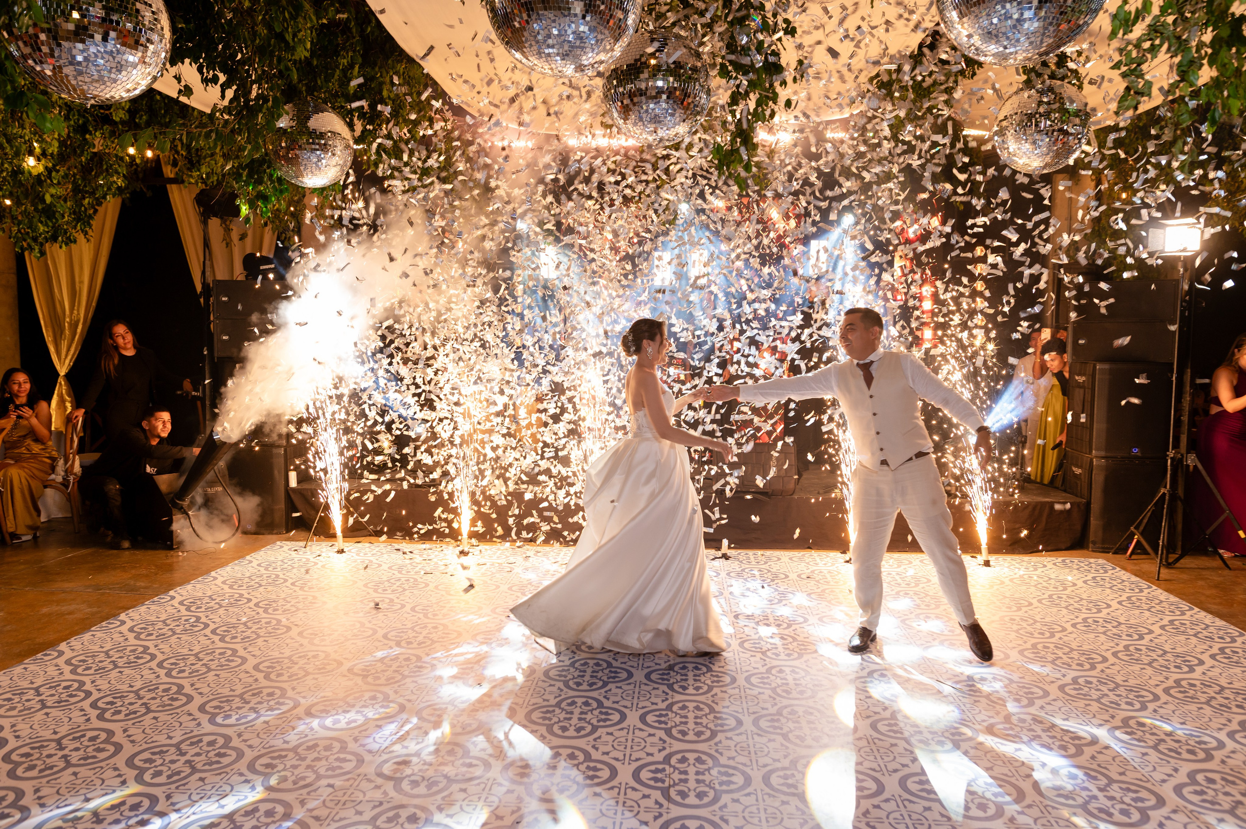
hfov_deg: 72.9
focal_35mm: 24
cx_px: 623
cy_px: 414
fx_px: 844
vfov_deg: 52.3
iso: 640
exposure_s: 1/125
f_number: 4.5
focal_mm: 24
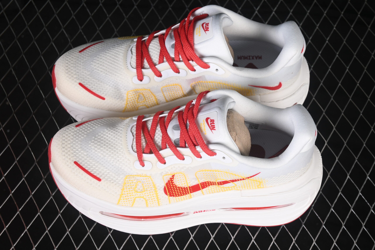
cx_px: 188
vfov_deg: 18.2
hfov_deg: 27.0
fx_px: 781
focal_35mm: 75
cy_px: 125
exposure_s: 1/80
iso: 160
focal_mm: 50
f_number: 7.1
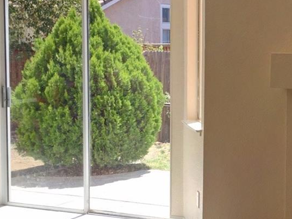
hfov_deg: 22.9
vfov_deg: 18.2
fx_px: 683
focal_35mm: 81
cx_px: 310
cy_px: 100
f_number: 2.2
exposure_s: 1/267
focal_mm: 4.15
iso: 25
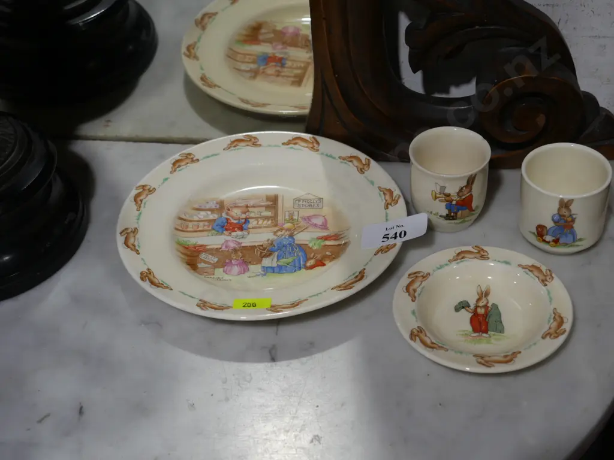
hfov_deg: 30.3
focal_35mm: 64
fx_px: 1135
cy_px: 230
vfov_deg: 22.9
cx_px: 307
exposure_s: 1/80
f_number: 5.4
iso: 250
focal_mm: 32
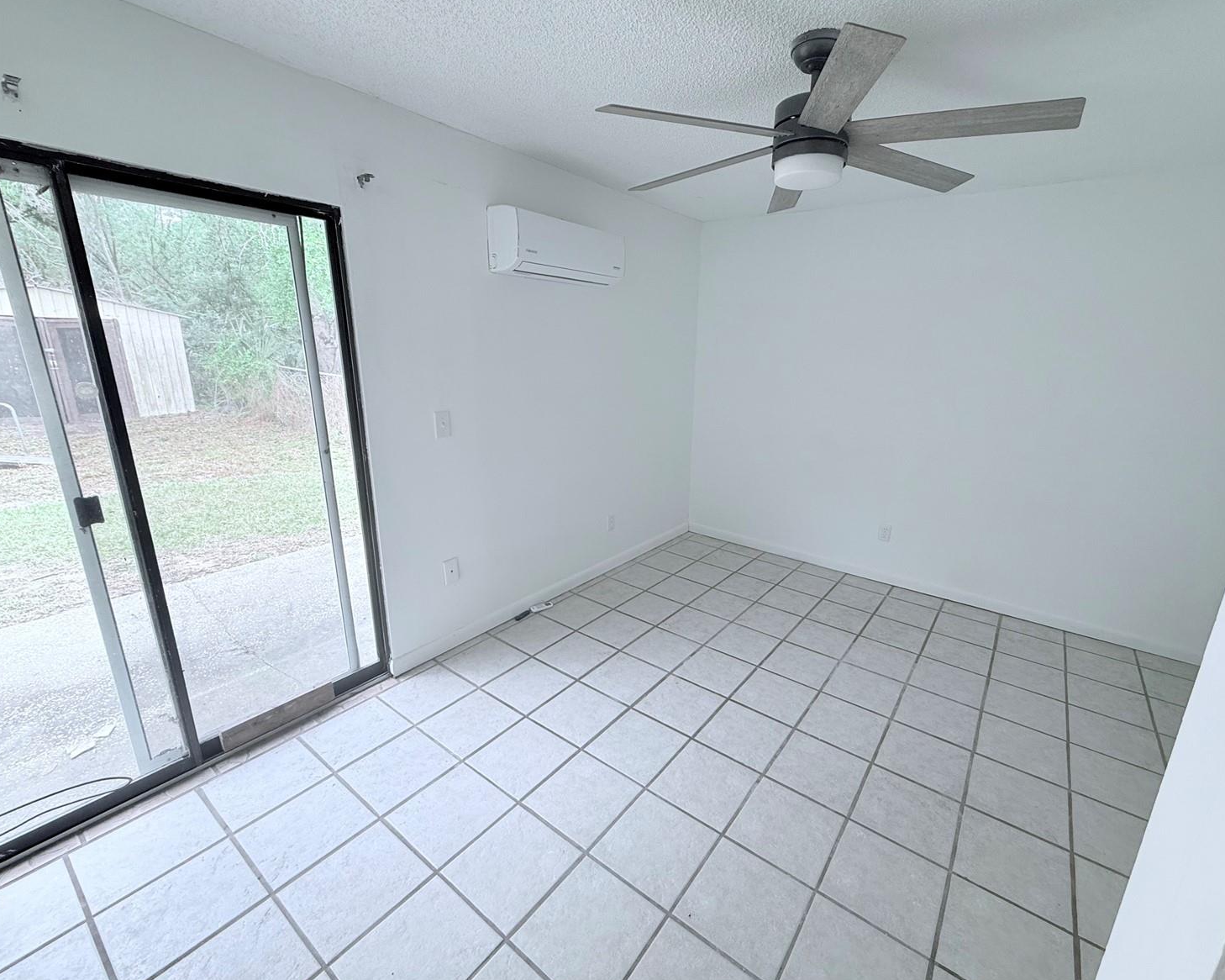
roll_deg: -1.9
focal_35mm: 15
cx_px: 662
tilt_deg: -15.4
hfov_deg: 96.6
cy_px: 485
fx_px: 544
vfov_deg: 84.0
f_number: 2.2
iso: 100
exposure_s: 1/99
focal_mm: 2.22
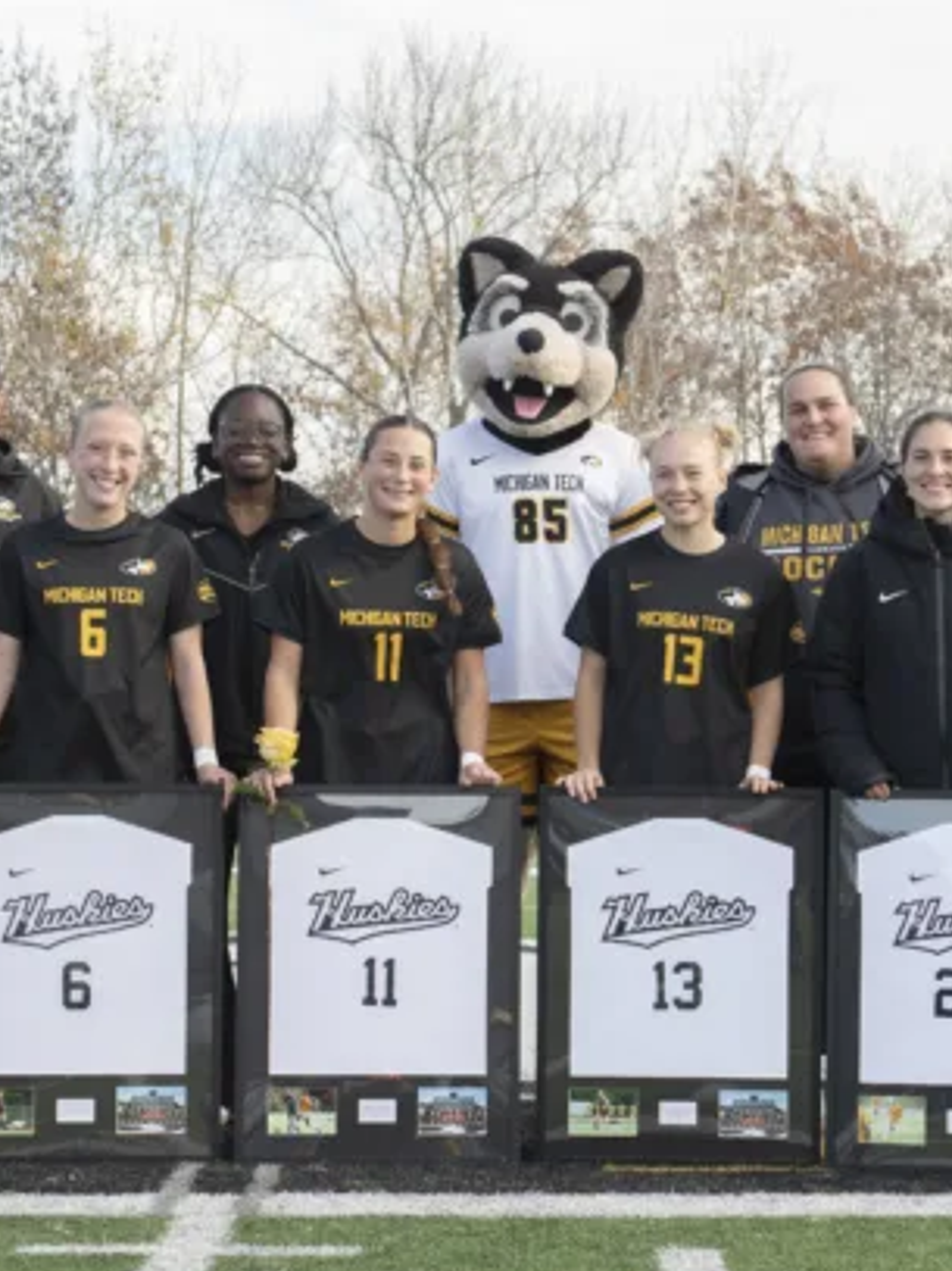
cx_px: 562
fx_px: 4293
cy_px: 625
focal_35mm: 117
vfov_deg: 16.8
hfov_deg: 12.7
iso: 200
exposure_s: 1/400
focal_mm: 44
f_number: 4
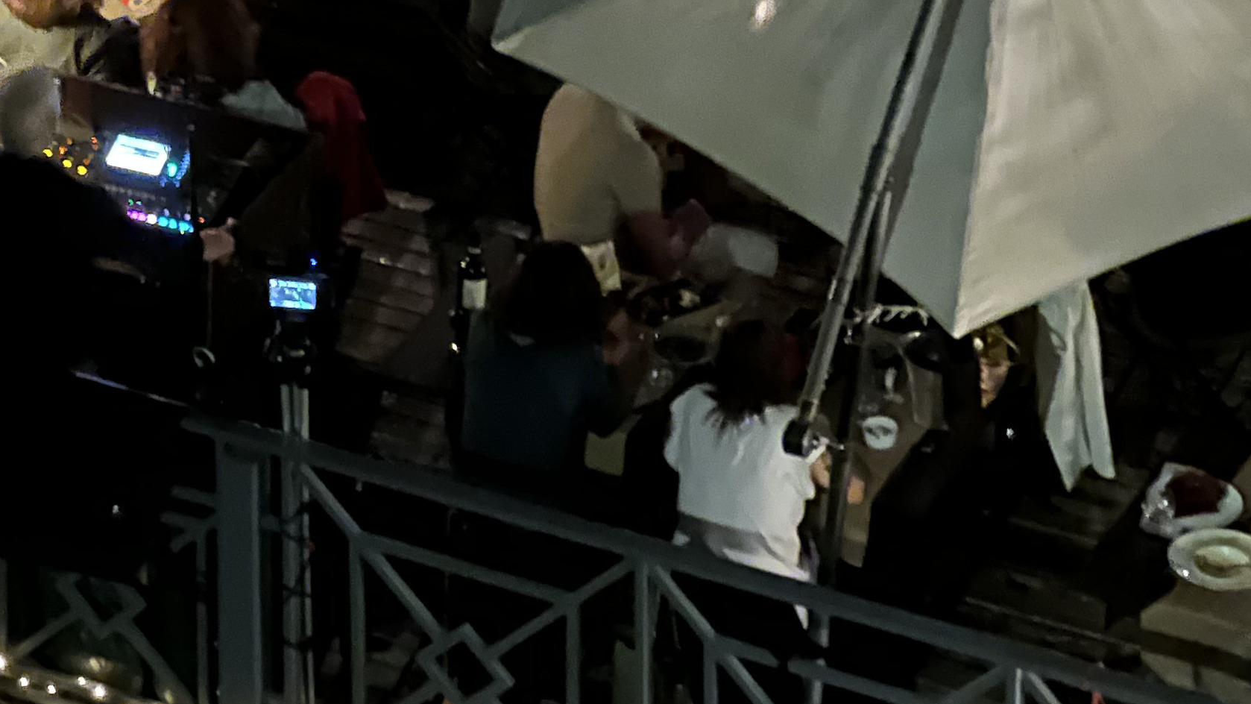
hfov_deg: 10.7
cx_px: 250
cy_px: -183
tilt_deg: -29.2
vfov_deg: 6.0
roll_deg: +3.7
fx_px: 6635
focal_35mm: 200
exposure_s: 1/5
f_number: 2.8
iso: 1250
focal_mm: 9
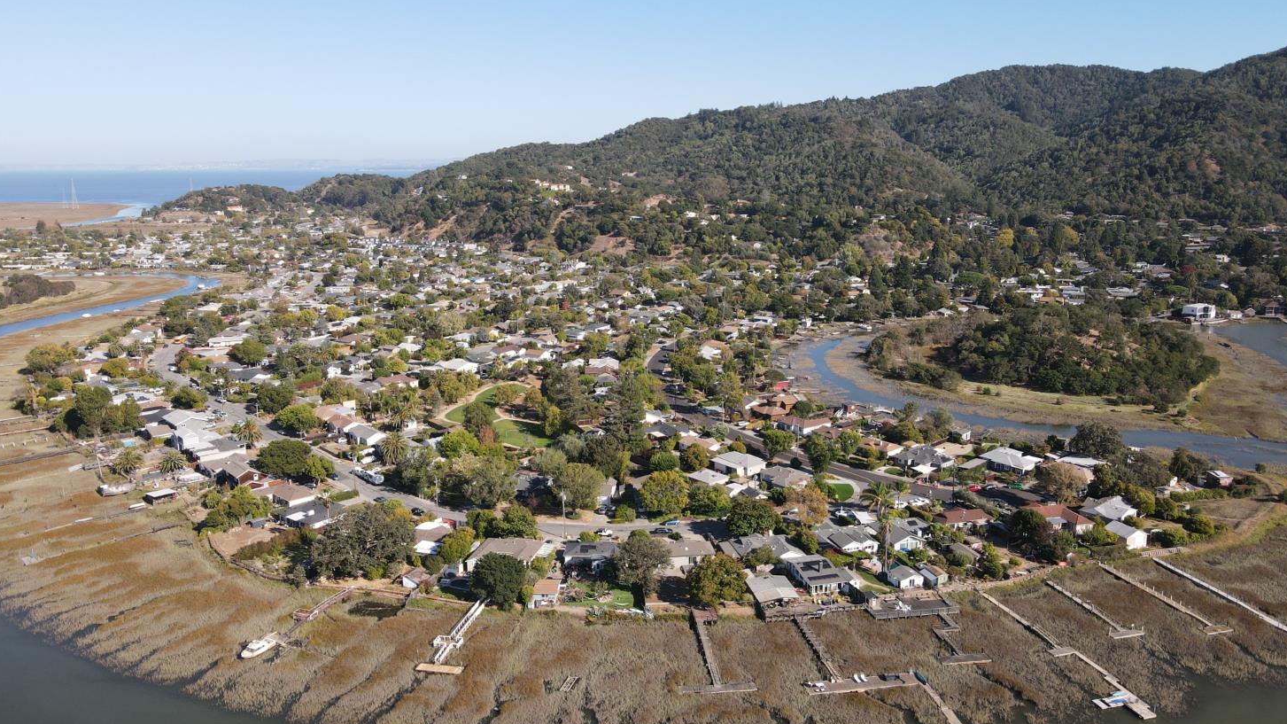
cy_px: 366
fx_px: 921
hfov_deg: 69.9
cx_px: 659
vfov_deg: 42.9
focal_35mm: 27
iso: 100
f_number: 2.8
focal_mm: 4.5
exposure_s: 1/500
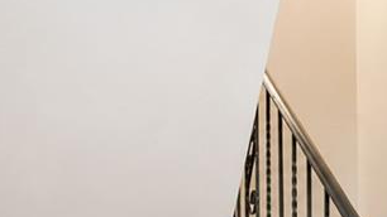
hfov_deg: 29.0
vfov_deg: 18.1
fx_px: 575
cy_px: 362
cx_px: 522
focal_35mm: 56
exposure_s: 1/10
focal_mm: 16
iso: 64
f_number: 4
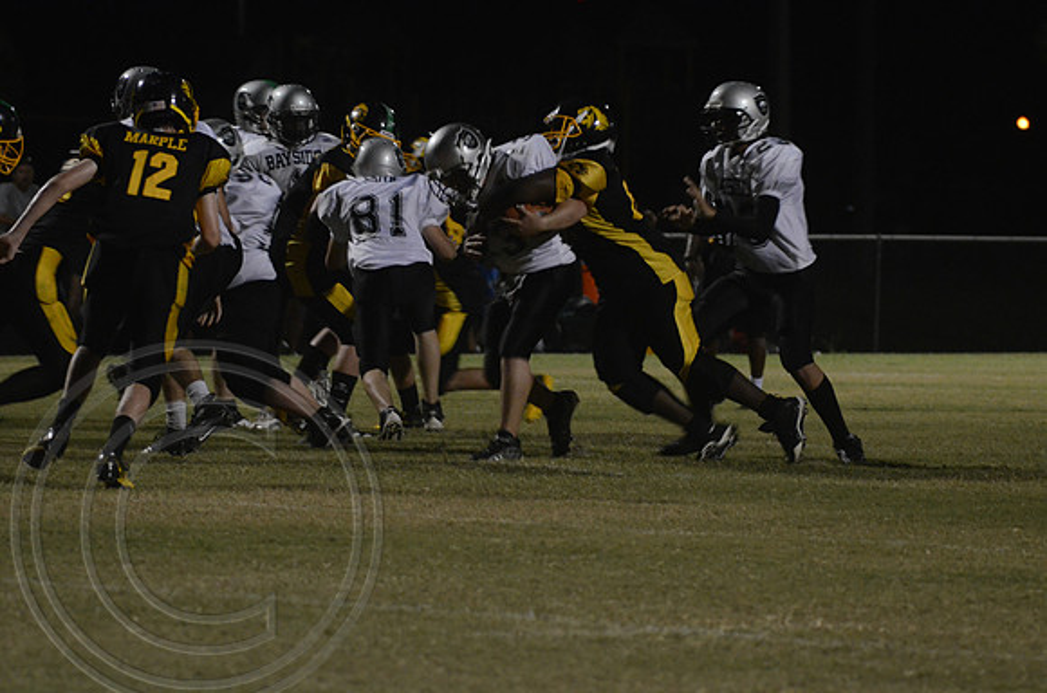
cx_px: 524
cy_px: 346
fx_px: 8706
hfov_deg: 6.9
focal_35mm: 300
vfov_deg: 4.6
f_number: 5.6
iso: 3200
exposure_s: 1/160
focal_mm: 200
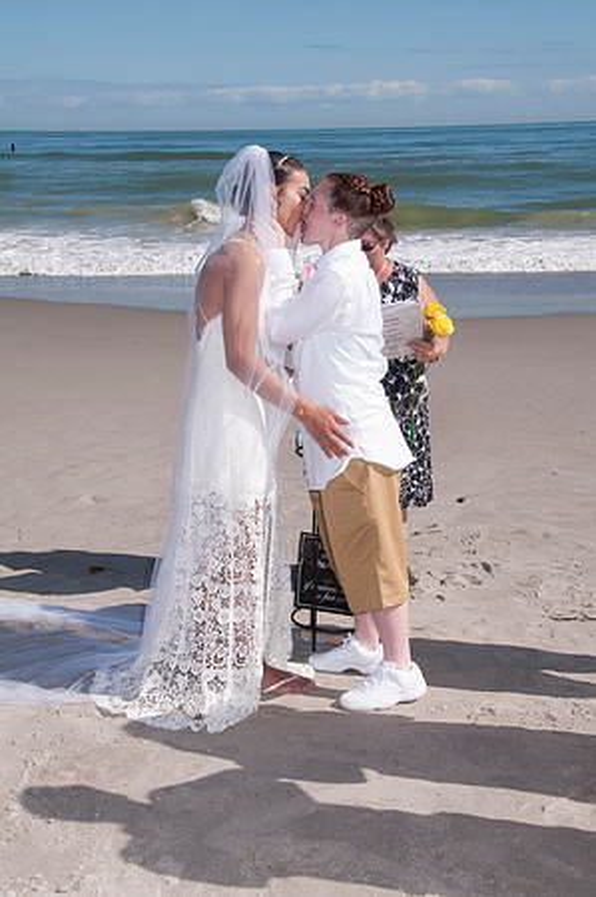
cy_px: 448
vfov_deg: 41.2
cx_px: 298
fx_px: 1195
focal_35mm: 48
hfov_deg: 28.0
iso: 100
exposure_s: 1/250
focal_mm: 32
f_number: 13
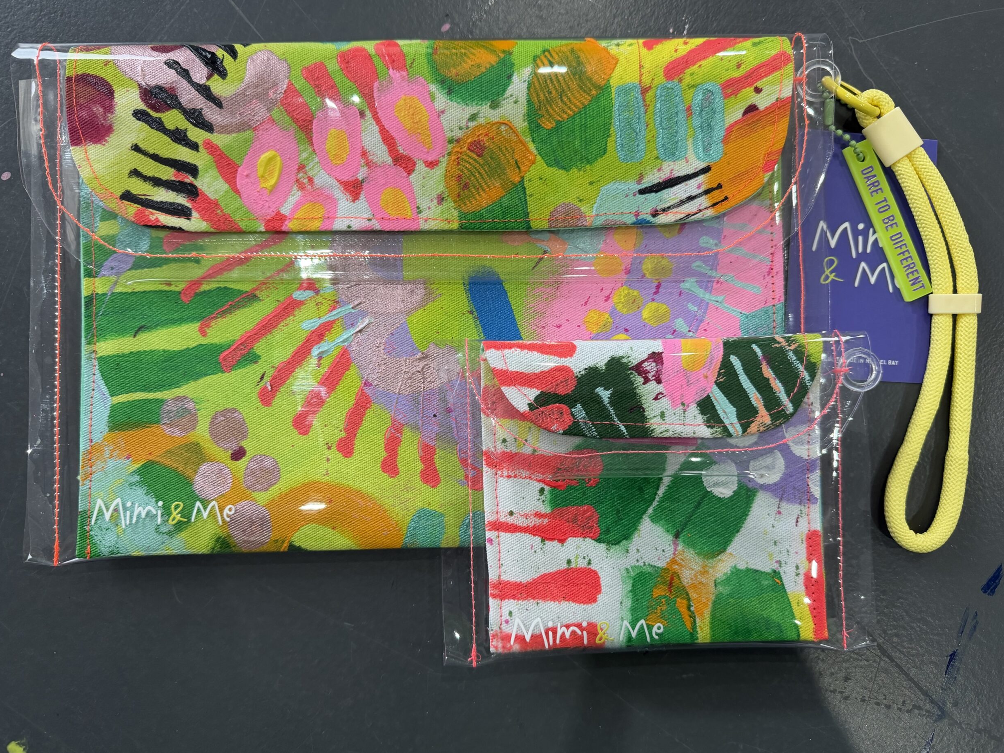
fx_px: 725
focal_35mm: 25
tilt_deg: -87.7
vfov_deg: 54.9
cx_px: 501
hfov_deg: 69.4
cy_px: 373
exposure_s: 1/103
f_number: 1.78
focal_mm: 6.76
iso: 200
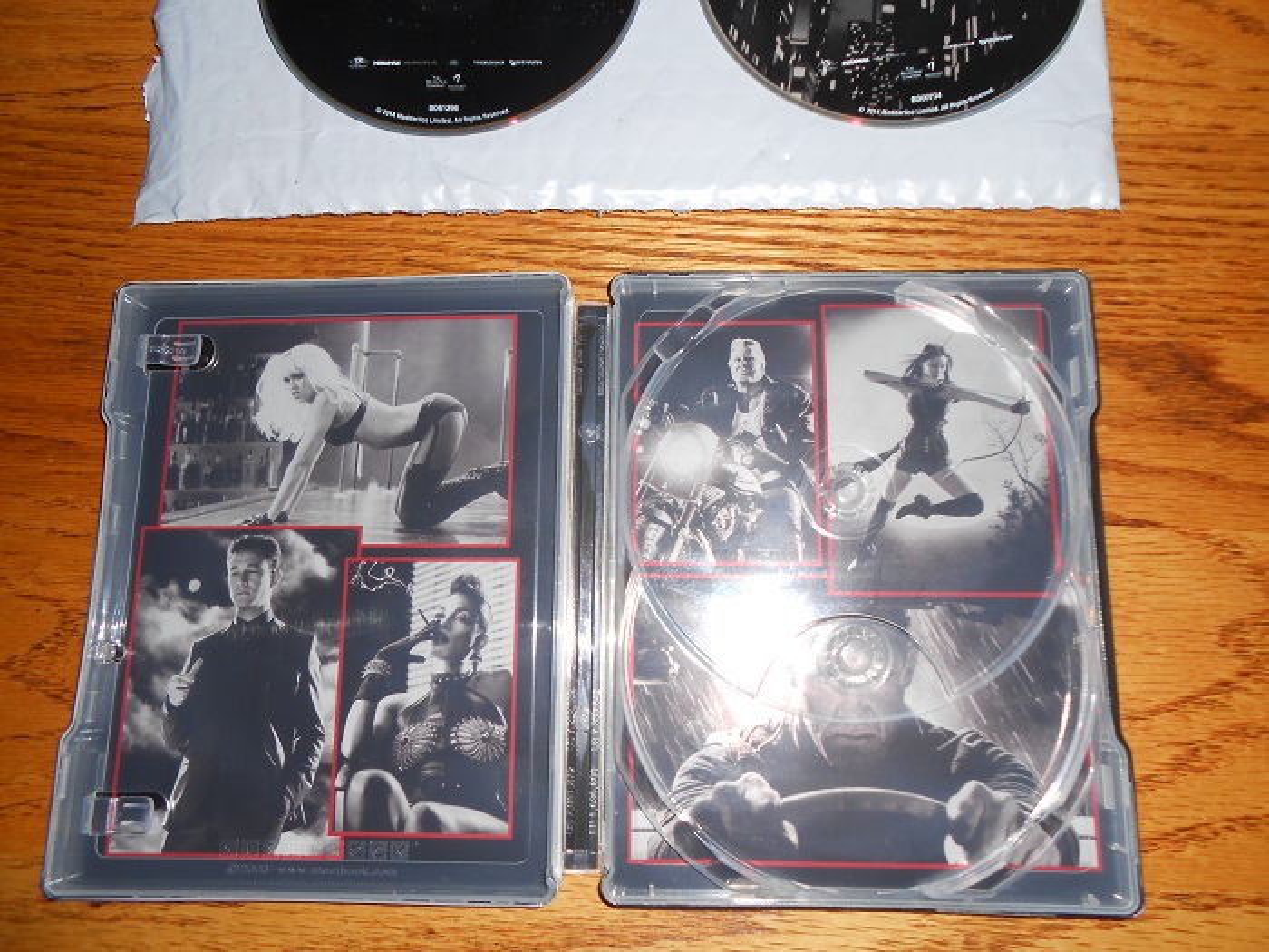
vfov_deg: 53.1
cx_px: 634
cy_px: 476
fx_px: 953
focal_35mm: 26
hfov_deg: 67.3
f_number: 3.5
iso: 80
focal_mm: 4.6
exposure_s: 1/25
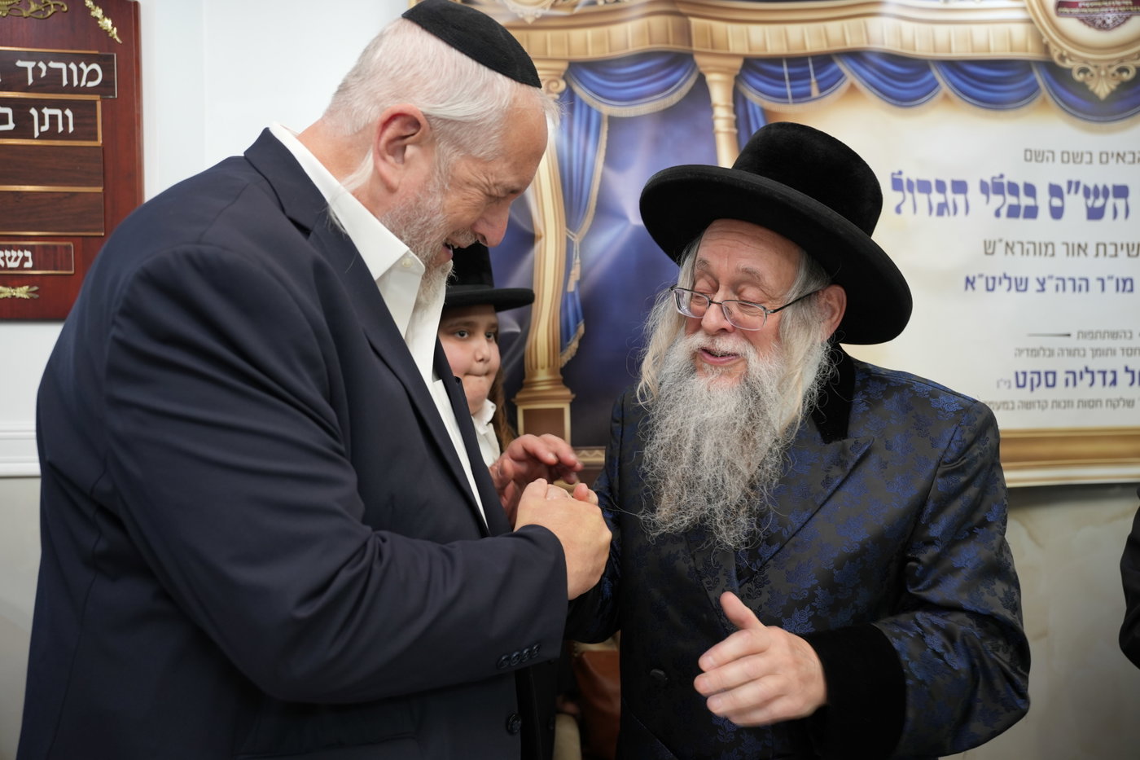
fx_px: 985
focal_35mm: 31
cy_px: 380
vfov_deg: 42.2
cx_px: 570
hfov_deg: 60.1
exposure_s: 1/125
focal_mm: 31.1
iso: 800
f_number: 3.5
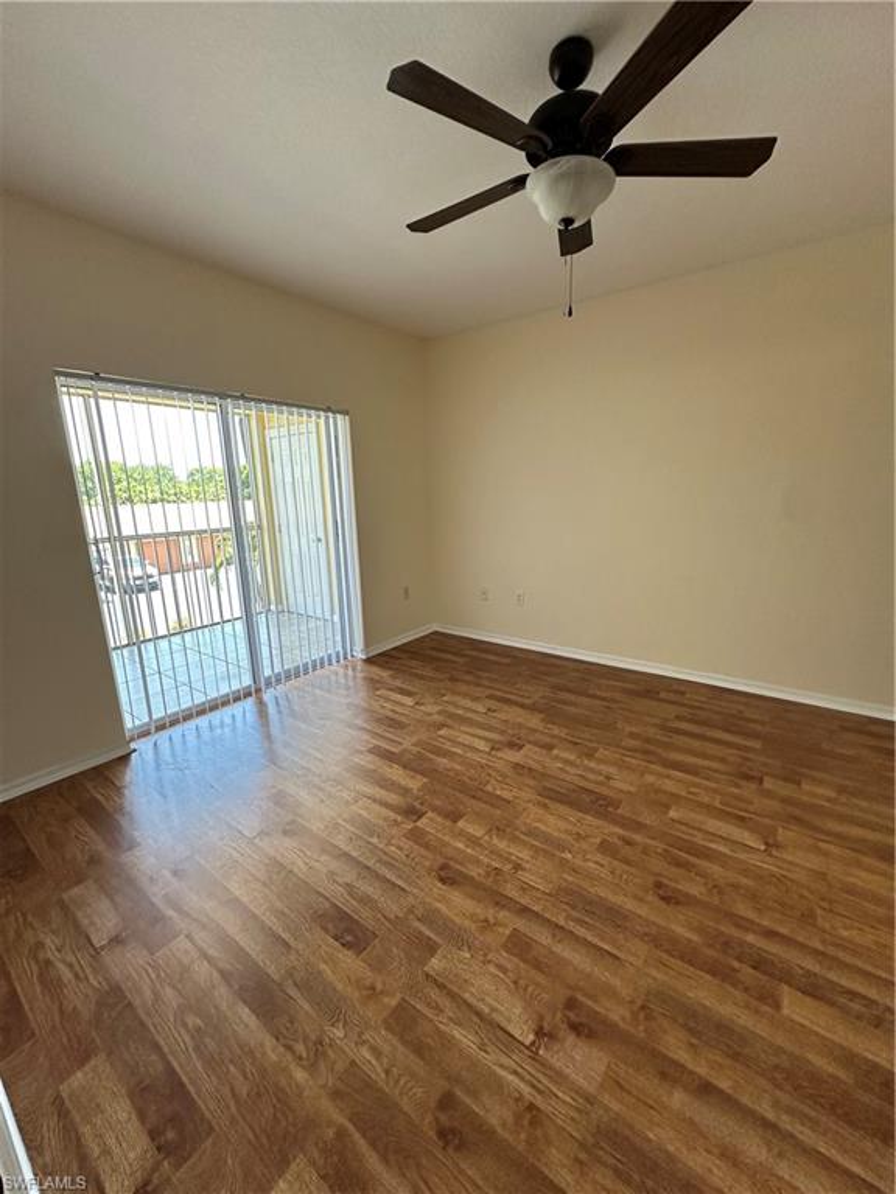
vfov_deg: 102.1
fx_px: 483
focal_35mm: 14
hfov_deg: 85.7
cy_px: 597
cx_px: 448
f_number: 2.2
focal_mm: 2.22
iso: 250
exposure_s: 1/120
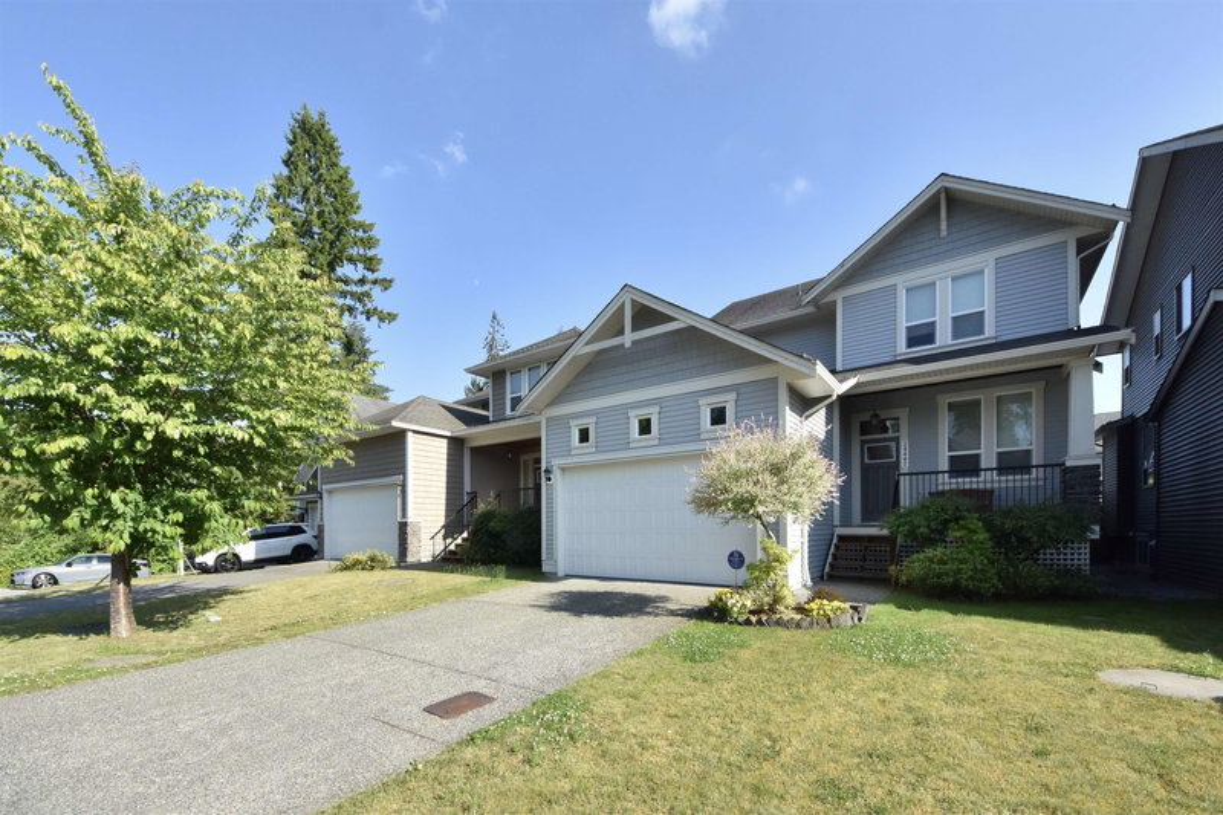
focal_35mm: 12
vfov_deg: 90.0
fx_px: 408
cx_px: 612
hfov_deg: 112.6
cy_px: 408
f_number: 13
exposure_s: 1/640
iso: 500
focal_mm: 8
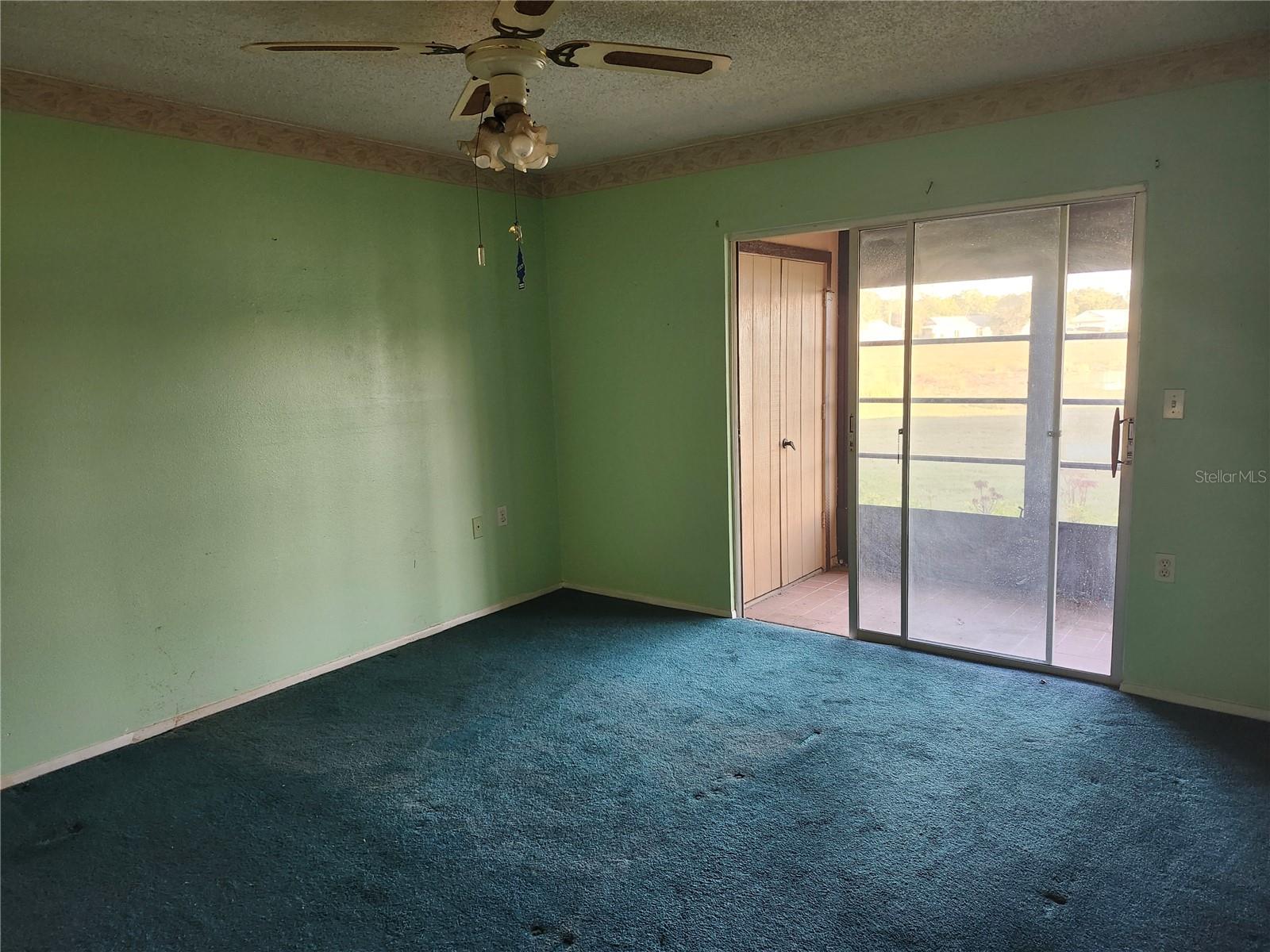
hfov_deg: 73.9
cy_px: 476
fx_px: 844
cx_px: 635
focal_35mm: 23
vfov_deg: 58.9
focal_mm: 5.54
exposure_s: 1/120
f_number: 1.8
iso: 400
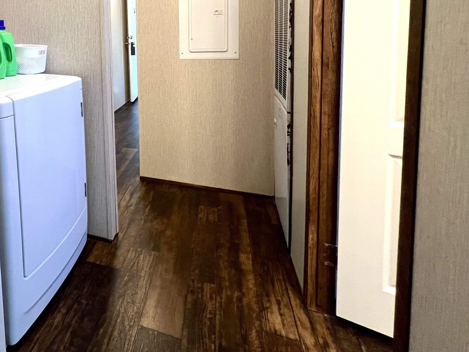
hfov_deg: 67.6
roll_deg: +2.1
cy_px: 65
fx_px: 298
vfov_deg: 56.2
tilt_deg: -4.9
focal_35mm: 22
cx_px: 80
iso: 200
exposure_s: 1/60
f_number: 1.8
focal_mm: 1.57
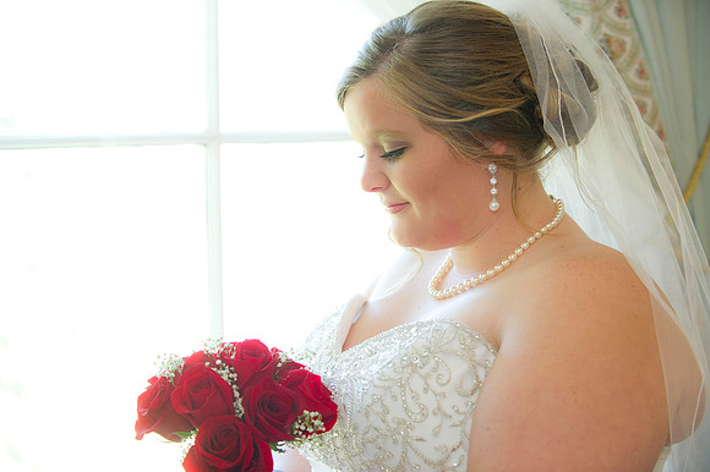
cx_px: 355
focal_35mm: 70
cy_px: 236
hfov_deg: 28.9
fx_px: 1380
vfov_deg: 19.4
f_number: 3.2
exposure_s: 1/200
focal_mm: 70
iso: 1600
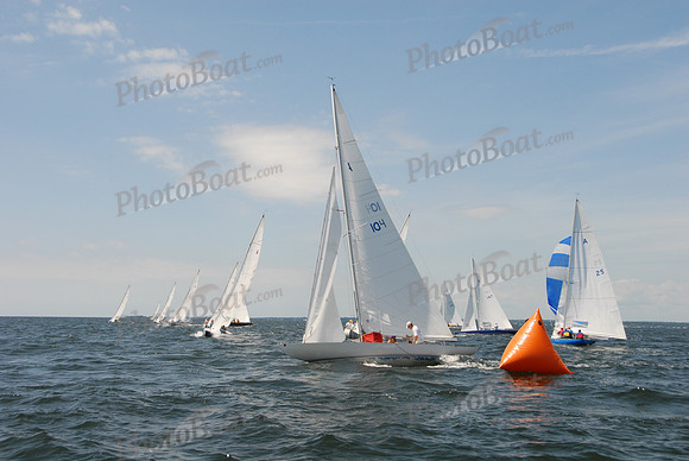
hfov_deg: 44.9
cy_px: 230
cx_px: 344
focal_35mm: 44
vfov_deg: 30.9
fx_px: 833
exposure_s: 1/500
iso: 200
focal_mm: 29
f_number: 7.1
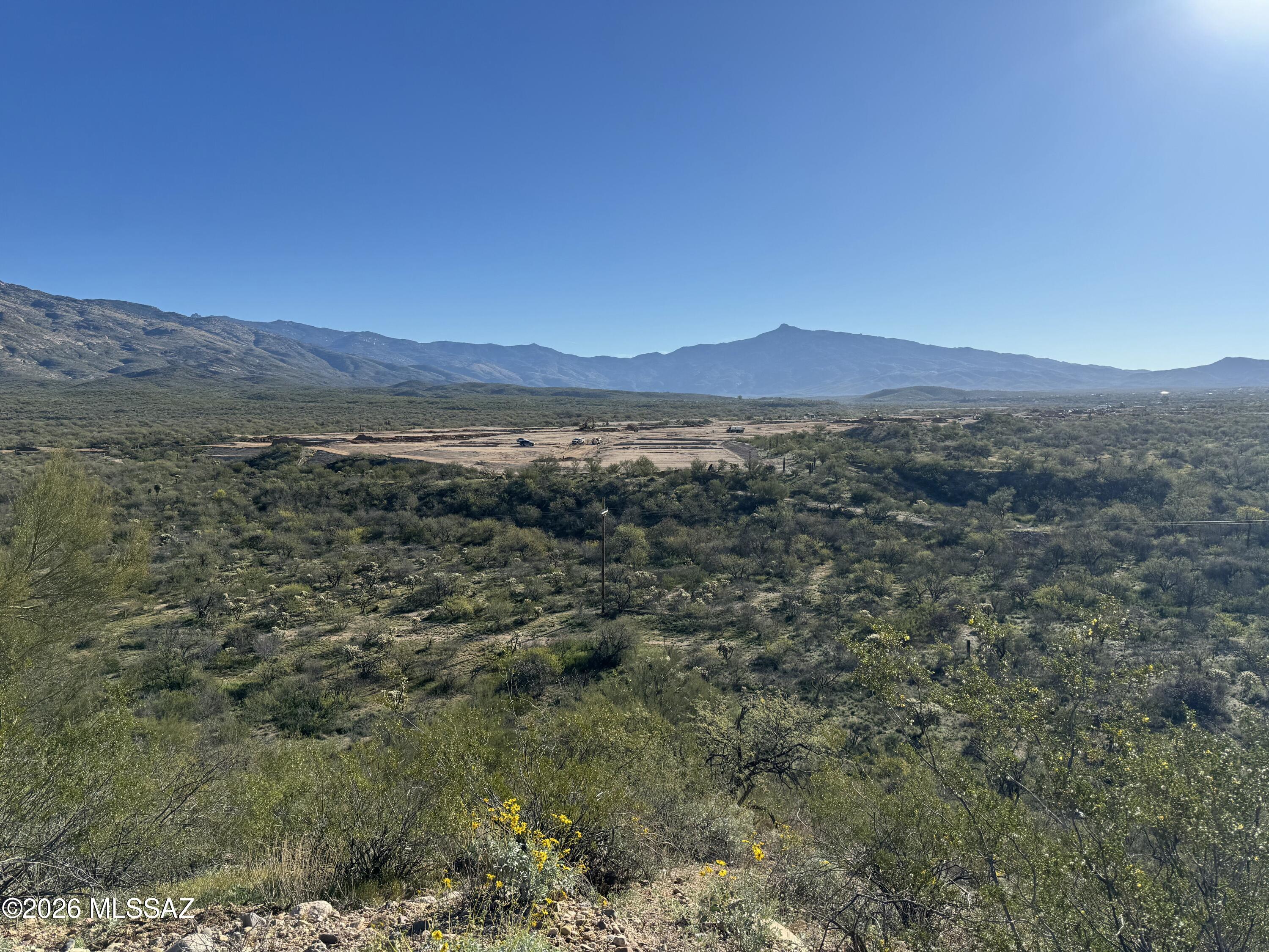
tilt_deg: -4.9
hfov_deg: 71.6
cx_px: 634
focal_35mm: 24
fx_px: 880
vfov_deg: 56.8
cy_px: 476
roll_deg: +0.0
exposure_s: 1/6410
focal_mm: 6.76
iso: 80
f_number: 1.78
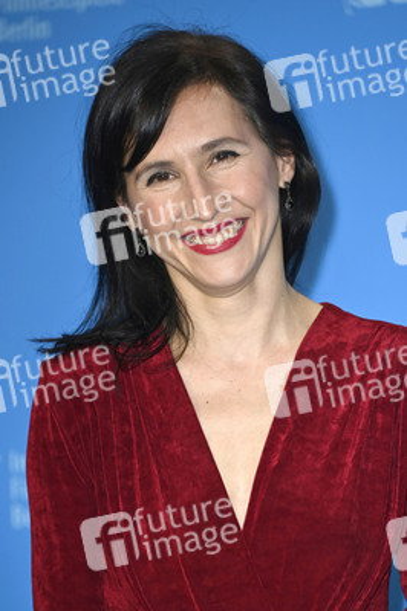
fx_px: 5096
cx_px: 204
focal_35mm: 300
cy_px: 306
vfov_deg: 6.9
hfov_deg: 4.6
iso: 800
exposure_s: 1/200
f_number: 5.6
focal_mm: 300
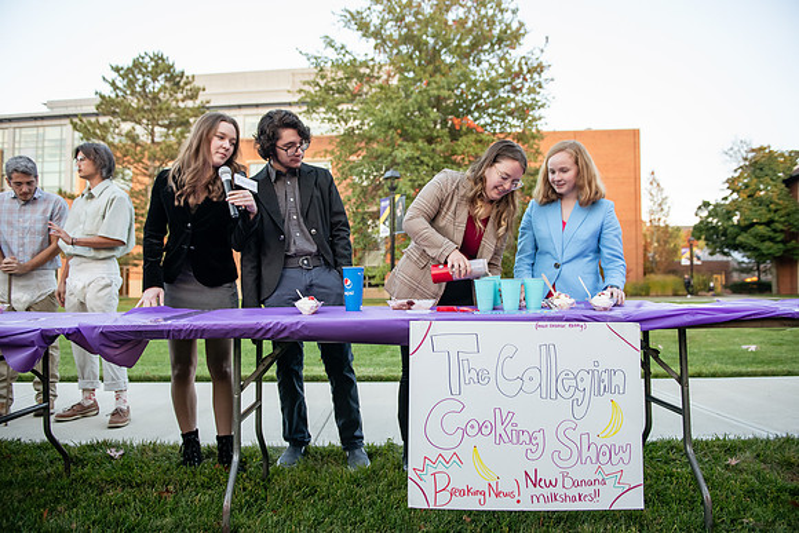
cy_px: 266
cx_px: 400
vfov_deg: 49.6
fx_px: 577
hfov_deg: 69.4
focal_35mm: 26
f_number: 3.2
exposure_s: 1/400
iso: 1000
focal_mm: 26
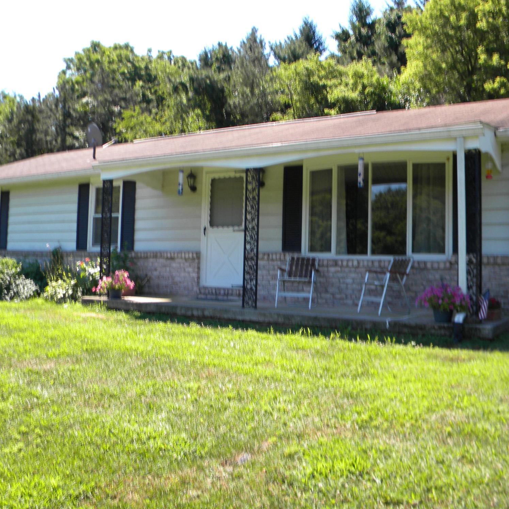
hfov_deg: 48.4
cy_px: 252
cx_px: 240
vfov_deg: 48.4
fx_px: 566
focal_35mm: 34
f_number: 3.5
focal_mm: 5
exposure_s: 1/282
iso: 80
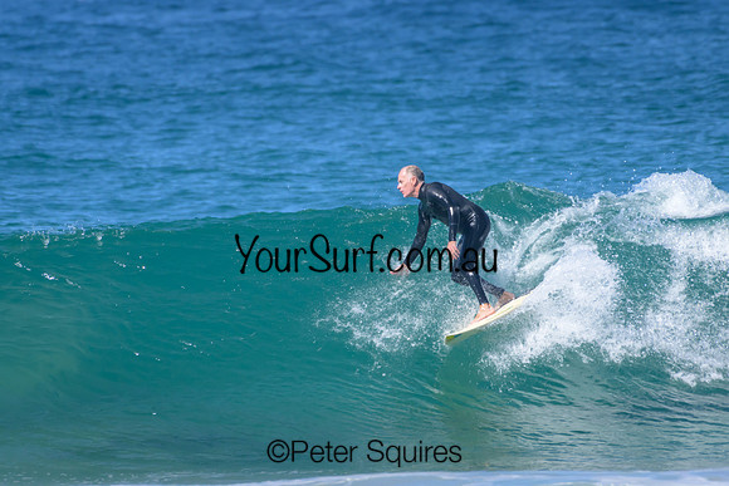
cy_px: 243
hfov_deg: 2.1
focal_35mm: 1000
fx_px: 20254
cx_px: 364
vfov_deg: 1.4
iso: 1400
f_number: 11
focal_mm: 1000
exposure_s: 1/2000
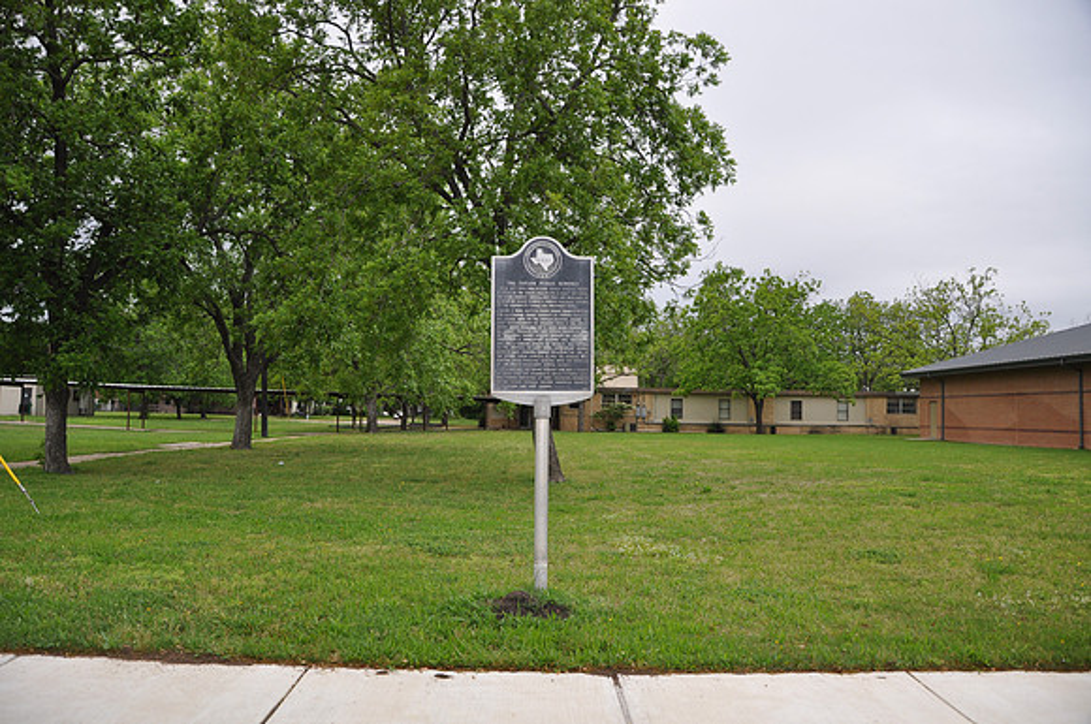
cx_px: 546
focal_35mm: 27
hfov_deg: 67.5
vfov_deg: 47.8
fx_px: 817
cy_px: 362
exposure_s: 1/160
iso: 400
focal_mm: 18
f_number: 3.5
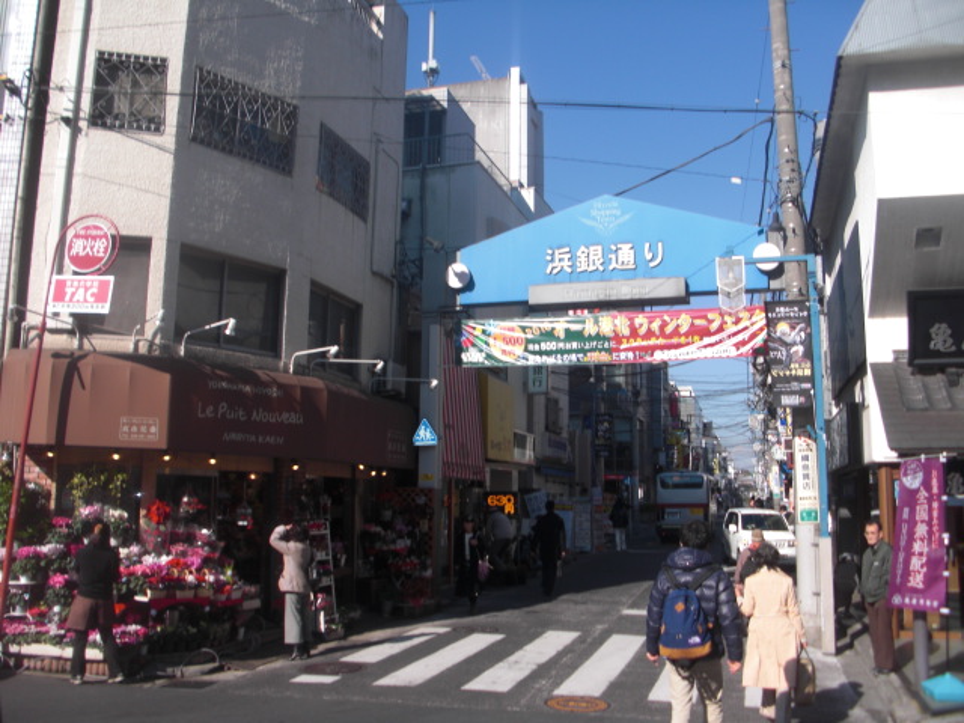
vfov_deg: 39.7
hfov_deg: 51.4
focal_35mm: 36
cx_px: 482
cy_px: 362
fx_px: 1003
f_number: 7.9
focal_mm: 6.3
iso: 50
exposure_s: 1/160
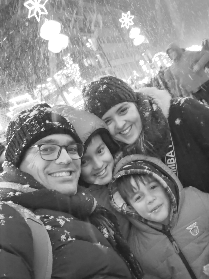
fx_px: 242
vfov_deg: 60.0
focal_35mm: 30
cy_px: 140
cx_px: 104
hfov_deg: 46.8
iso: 1000
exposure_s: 1/17
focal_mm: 2.69
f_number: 1.9
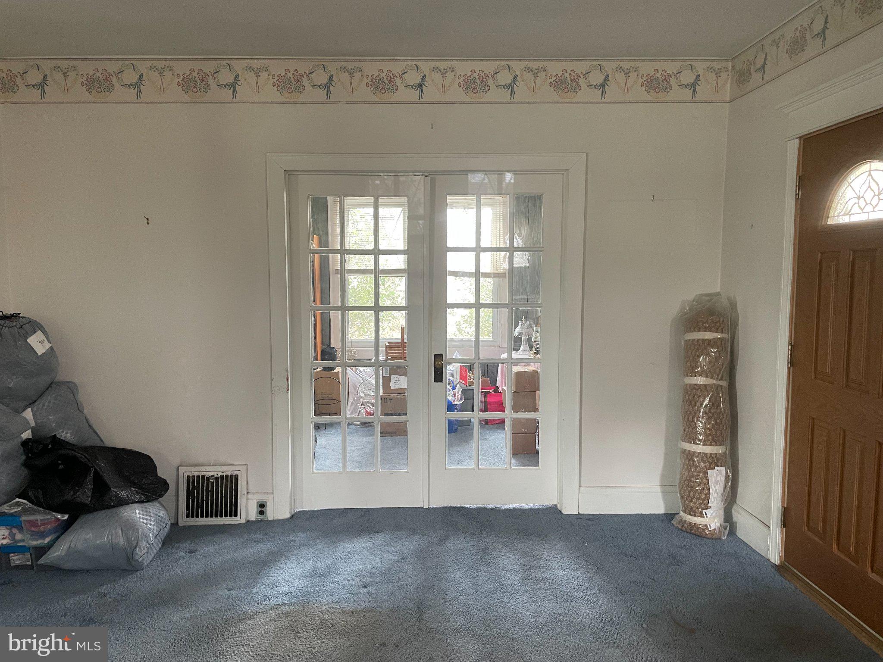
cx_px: 442
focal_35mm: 26
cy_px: 331
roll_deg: +0.6
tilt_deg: -5.3
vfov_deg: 53.1
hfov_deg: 67.3
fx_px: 663
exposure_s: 1/60
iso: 320
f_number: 1.6
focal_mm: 4.2
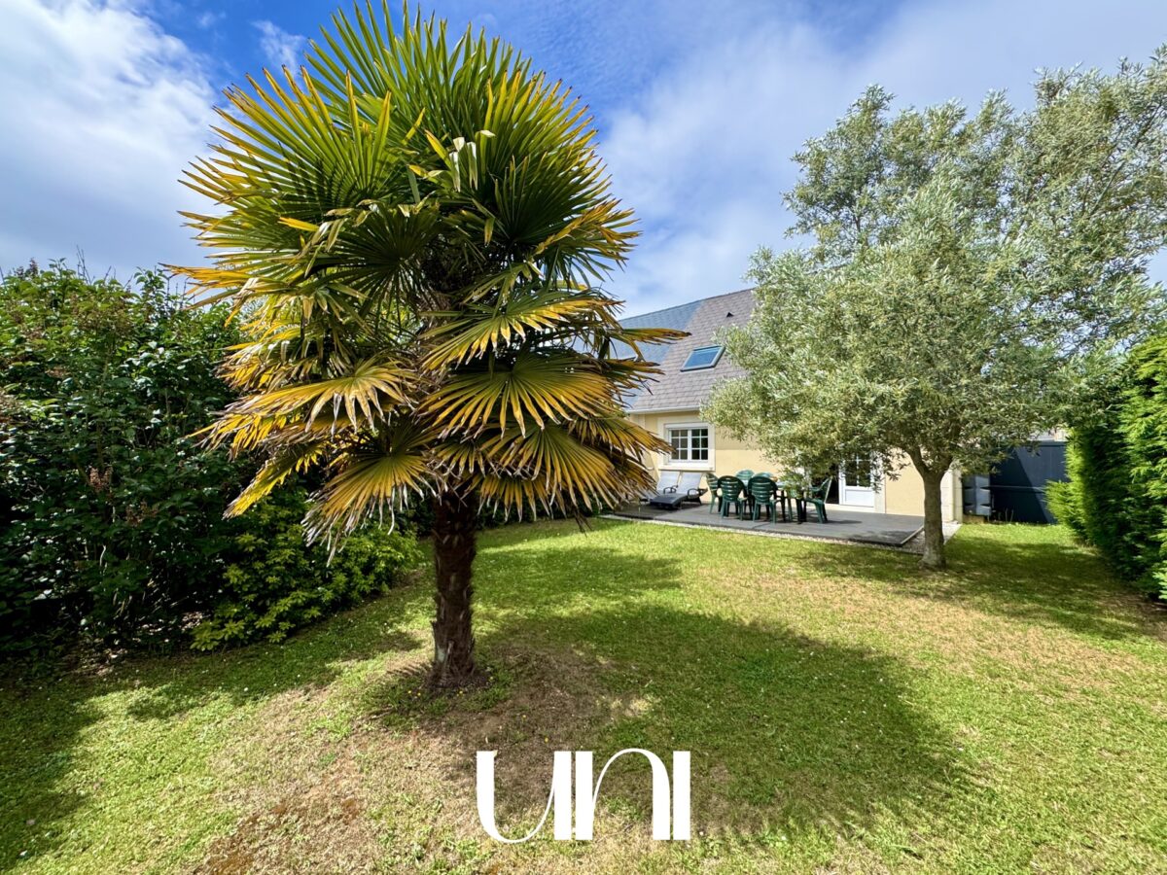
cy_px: 438
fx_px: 472
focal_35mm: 14
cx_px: 584
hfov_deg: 102.1
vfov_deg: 85.7
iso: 40
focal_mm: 2.22
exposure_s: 1/720
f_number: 2.2
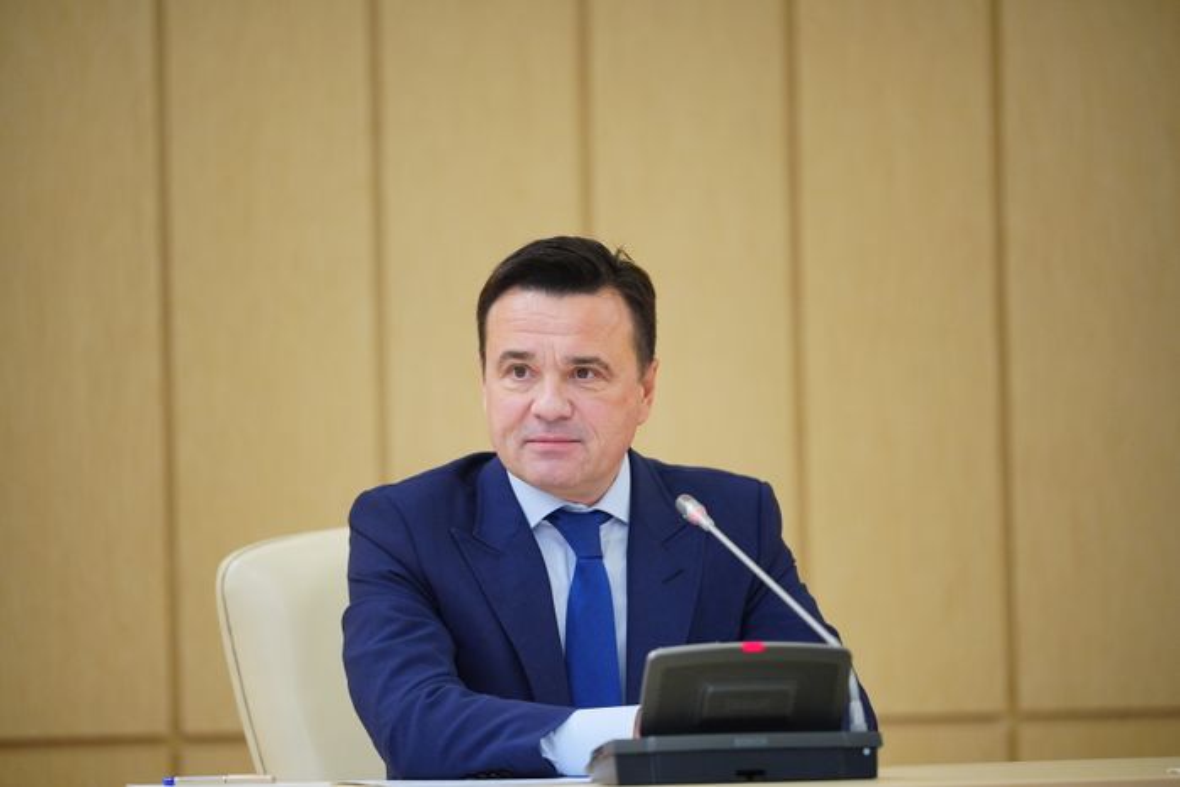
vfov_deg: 6.9
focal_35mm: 200
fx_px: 6555
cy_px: 394
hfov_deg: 10.3
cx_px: 590
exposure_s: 1/250
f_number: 2.8
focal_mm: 200
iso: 2000
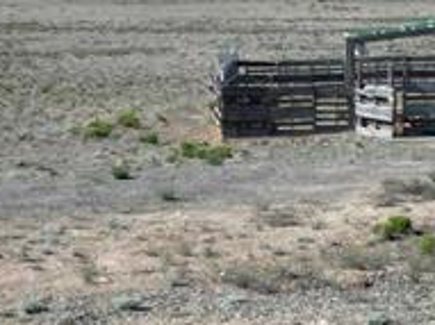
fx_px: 1620
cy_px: 364
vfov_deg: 11.3
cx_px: 367
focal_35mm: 129
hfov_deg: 15.2
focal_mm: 6.72
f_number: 1.7
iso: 110
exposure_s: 1/2500
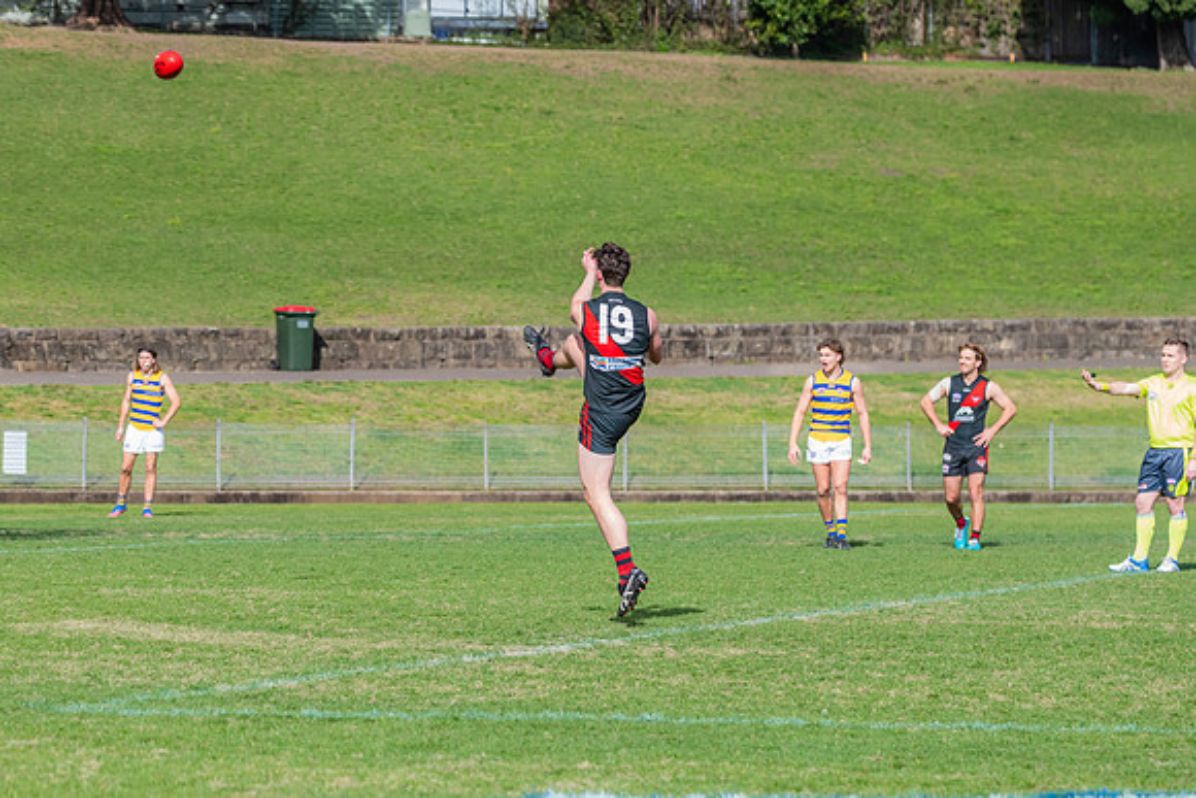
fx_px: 7214
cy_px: 392
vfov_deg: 6.3
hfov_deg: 9.5
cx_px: 557
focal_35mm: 217
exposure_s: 1/1600
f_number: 9
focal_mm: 200
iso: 800
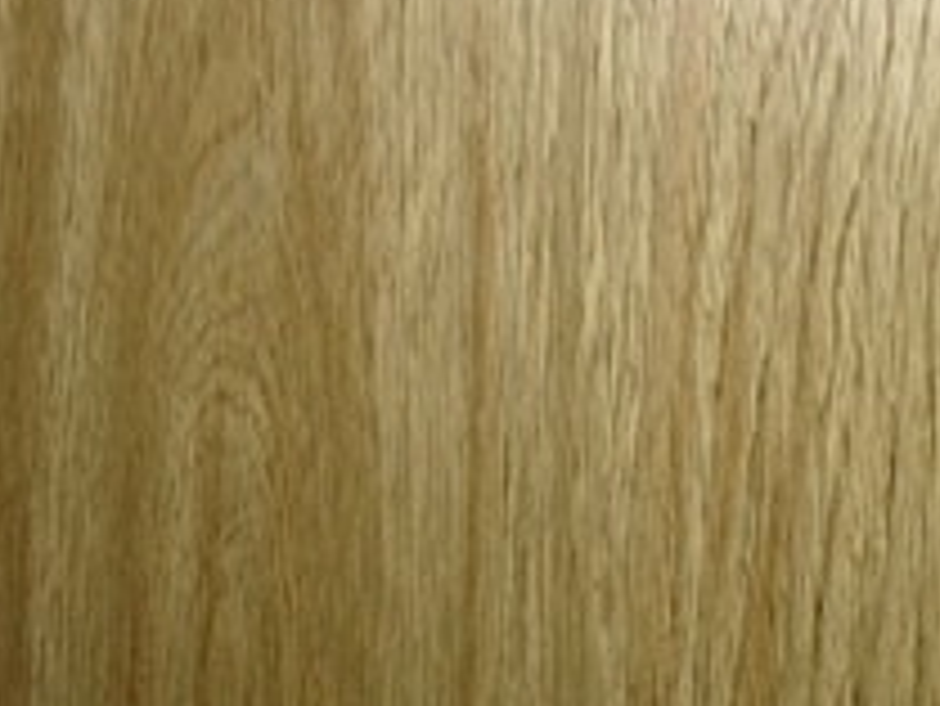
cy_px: 108
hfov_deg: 19.1
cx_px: 823
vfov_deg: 14.5
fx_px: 2744
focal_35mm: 101
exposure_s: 1/20
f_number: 2.4
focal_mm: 4.12
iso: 50
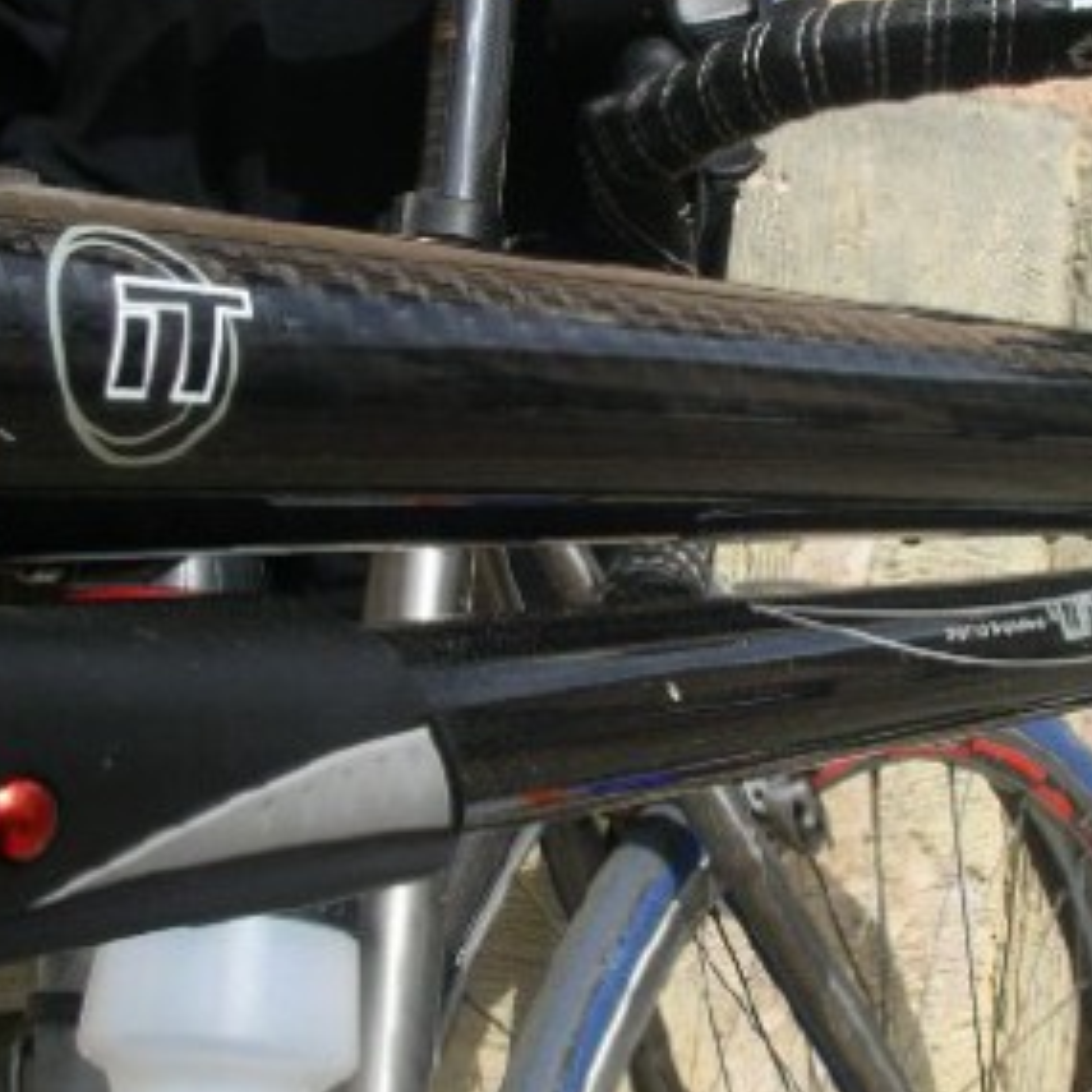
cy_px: 586
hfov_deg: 26.1
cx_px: 628
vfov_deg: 26.1
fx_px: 2356
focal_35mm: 66
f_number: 6.9
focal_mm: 5.7
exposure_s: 1/160
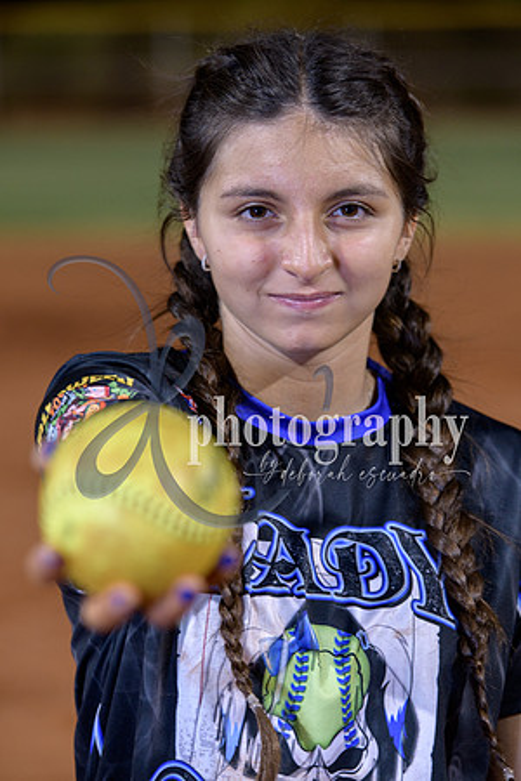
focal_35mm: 122
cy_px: 390
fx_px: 2648
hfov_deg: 11.2
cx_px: 260
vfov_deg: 16.8
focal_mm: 122
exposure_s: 1/80
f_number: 5
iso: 400
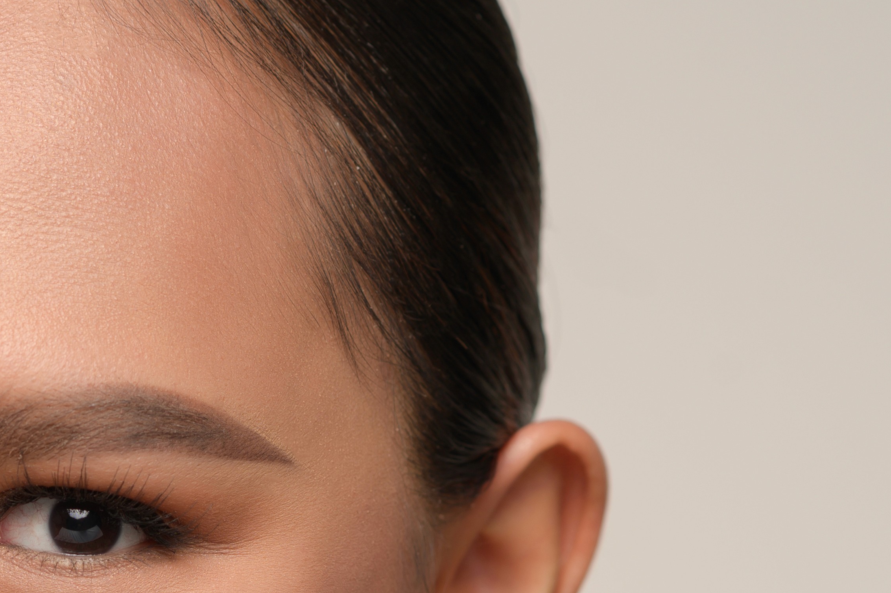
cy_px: 636
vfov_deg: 6.0
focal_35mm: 227
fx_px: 5614
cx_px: -129
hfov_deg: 9.0
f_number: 10
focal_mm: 85
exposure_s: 1/200
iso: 100
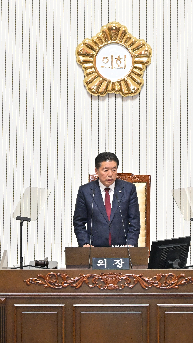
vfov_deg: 9.6
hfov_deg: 5.4
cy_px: 171
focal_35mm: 224
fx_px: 2038
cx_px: 111
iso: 4000
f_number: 6.3
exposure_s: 1/200
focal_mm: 95
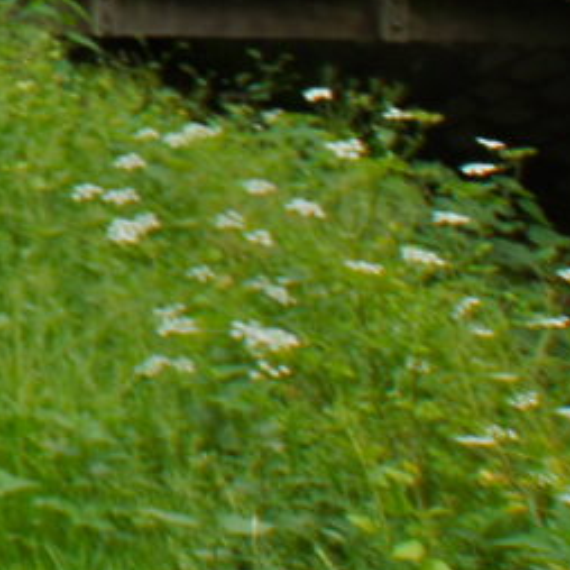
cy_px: -366
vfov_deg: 14.9
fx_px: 1962
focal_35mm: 105
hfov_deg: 11.9
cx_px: -951
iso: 100
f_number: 6.3
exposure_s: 1/40
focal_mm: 15
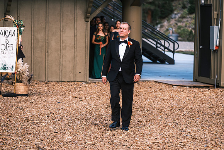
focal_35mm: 159
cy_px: 75
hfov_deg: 12.9
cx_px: 112
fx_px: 990
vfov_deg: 8.6
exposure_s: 1/1250
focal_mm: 106
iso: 400
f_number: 2.8
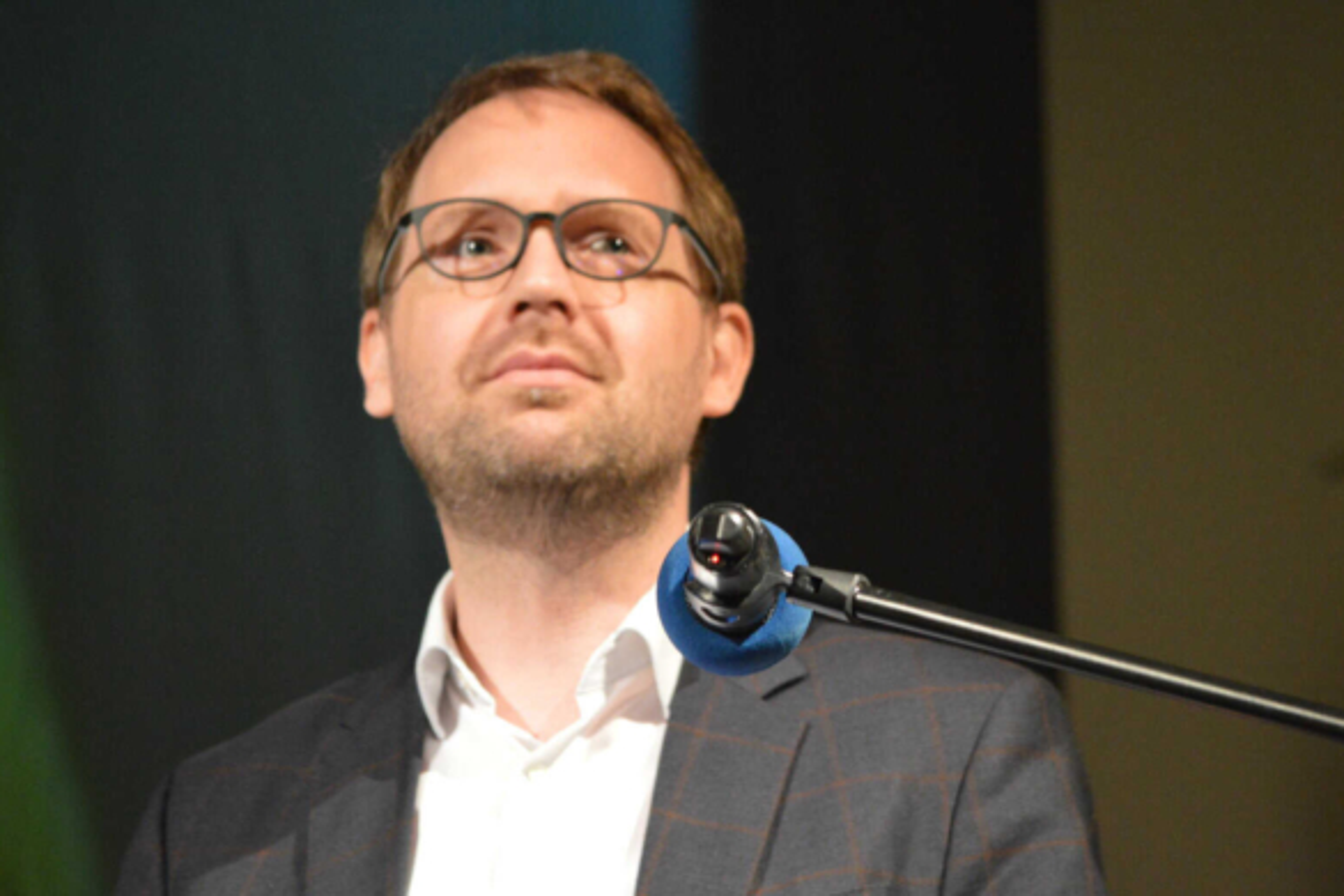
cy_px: 448
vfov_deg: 3.4
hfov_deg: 5.1
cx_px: 672
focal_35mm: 405
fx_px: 15119
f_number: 5.6
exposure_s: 1/40
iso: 3200
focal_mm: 270
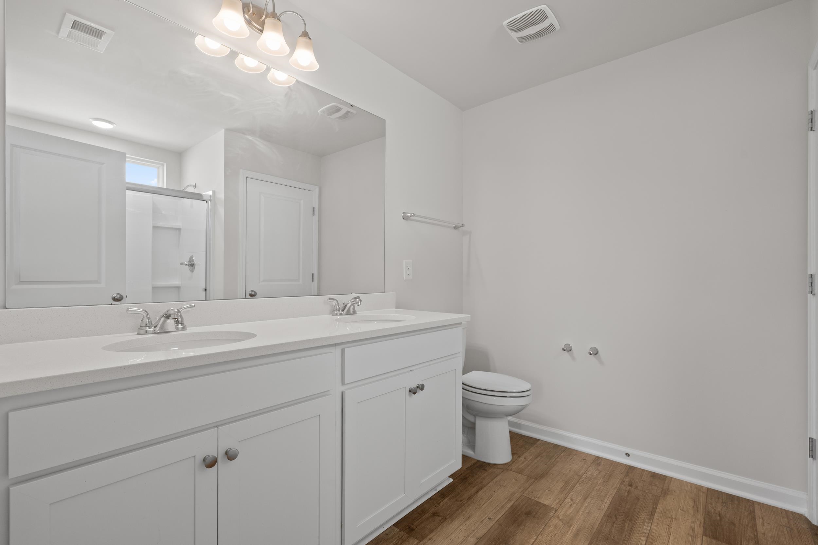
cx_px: 409
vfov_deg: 73.8
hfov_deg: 96.7
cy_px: 272
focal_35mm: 16
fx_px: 364
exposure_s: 1/15
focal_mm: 16
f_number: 8
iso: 640
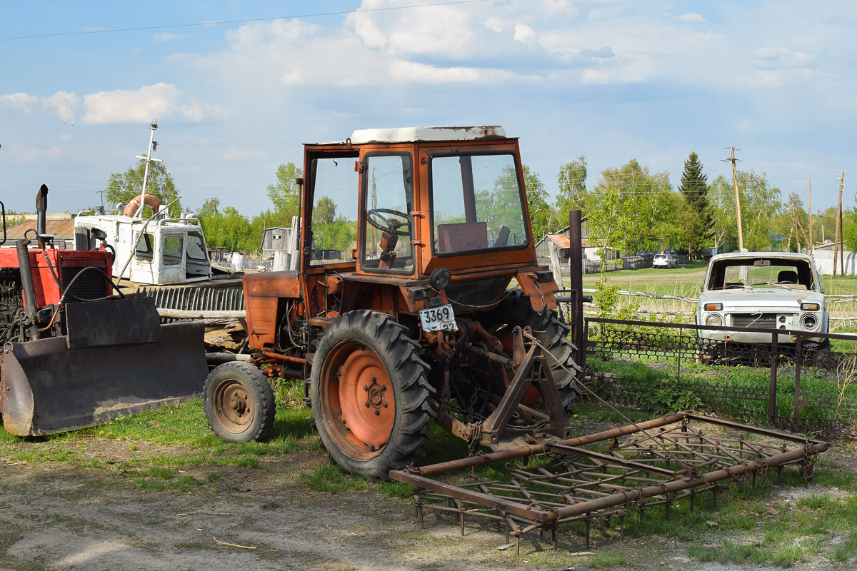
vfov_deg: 28.1
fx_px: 1143
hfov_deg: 41.1
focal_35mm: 48
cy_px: 286
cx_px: 428
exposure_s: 1/320
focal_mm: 32
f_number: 9
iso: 200
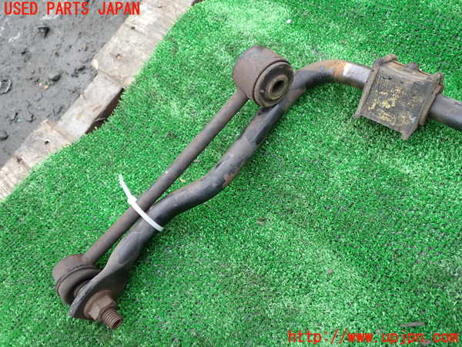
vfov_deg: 46.8
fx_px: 400
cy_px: 174
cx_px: 231
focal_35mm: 30
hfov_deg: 60.0
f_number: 2.3
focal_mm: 5.4
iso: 100
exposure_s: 1/100
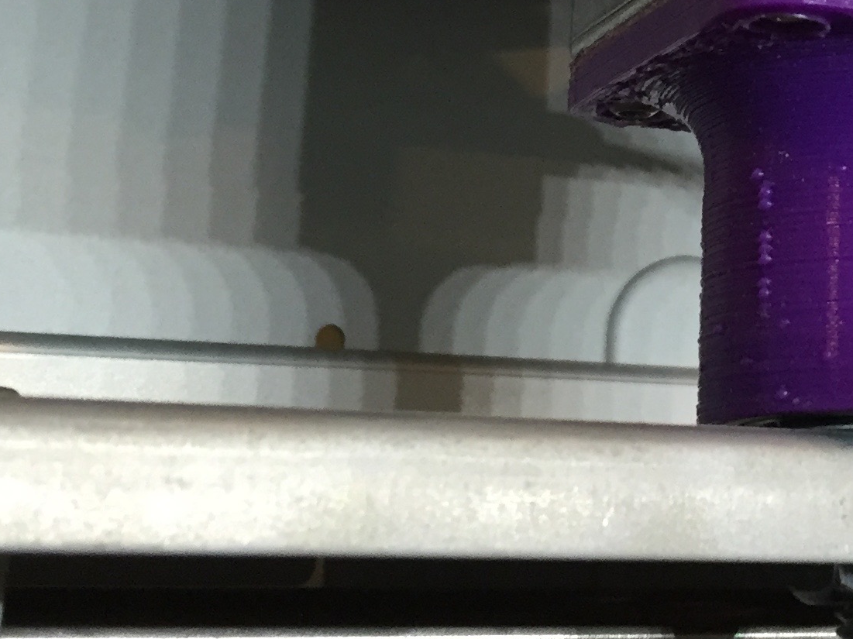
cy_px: -139
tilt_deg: +20.7
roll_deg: -0.9
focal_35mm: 86
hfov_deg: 21.6
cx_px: 926
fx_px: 2119
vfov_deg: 16.4
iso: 50
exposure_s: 1/30
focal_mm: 4.15
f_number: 2.2
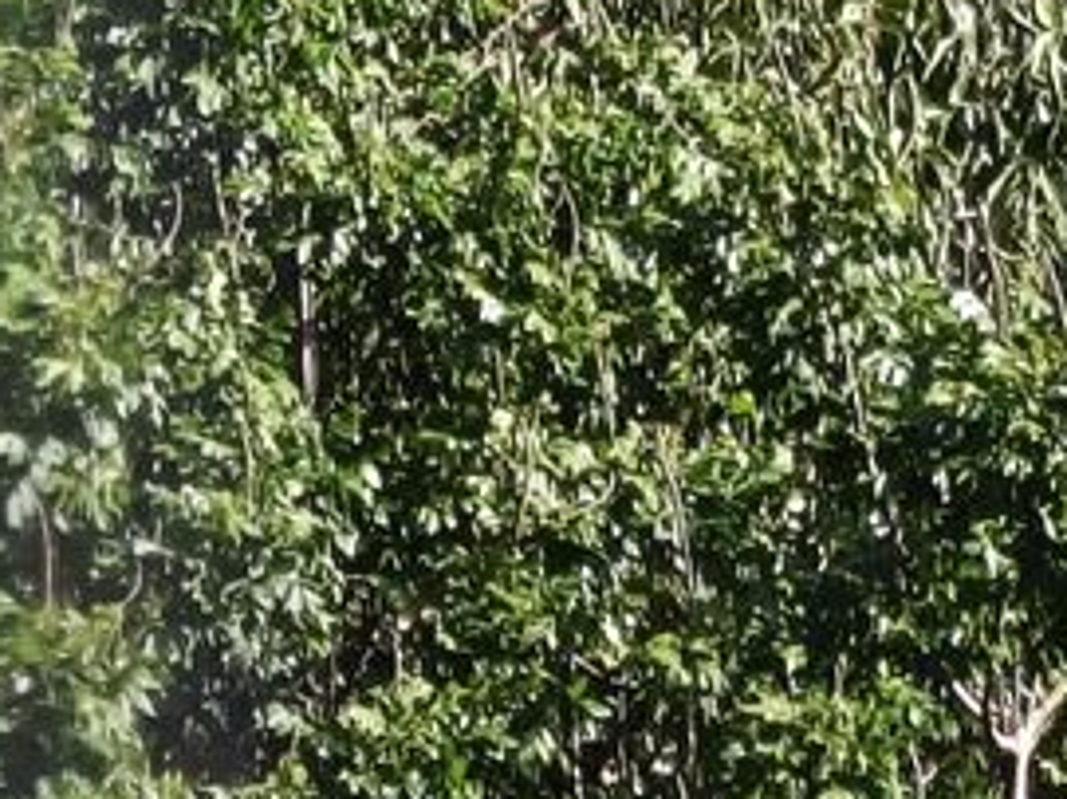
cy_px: -248
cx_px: 1398
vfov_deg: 1.3
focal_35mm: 1133
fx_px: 34908
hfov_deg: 1.8
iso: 50
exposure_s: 1/158
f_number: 3
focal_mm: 19.4
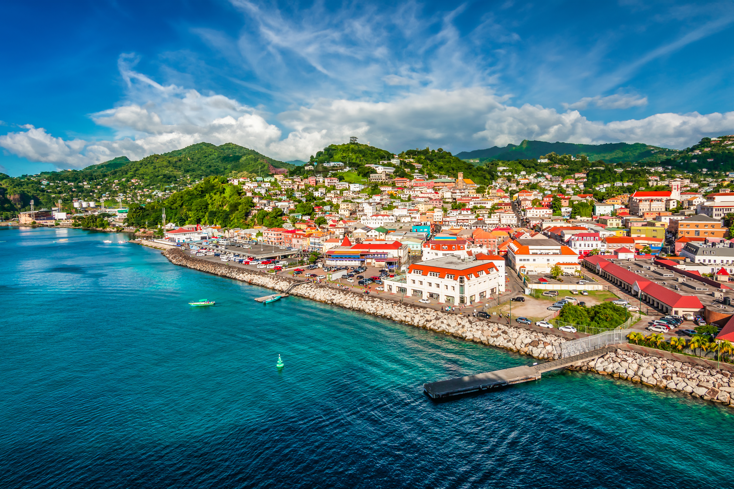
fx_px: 336
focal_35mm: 16
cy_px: 244
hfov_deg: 95.0
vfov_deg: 72.1
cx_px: 367
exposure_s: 1/250
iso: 100
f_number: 9
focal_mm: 11
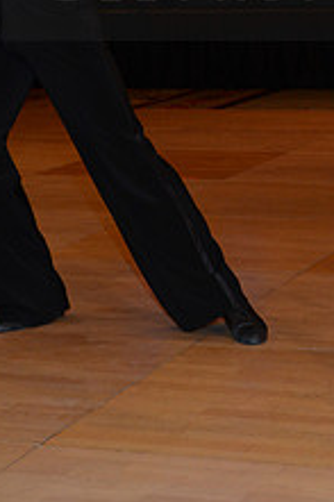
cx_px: 317
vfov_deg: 15.9
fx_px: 1756
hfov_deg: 10.8
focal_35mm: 126
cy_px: -34
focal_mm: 48
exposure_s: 1/200
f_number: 4.5
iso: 2000
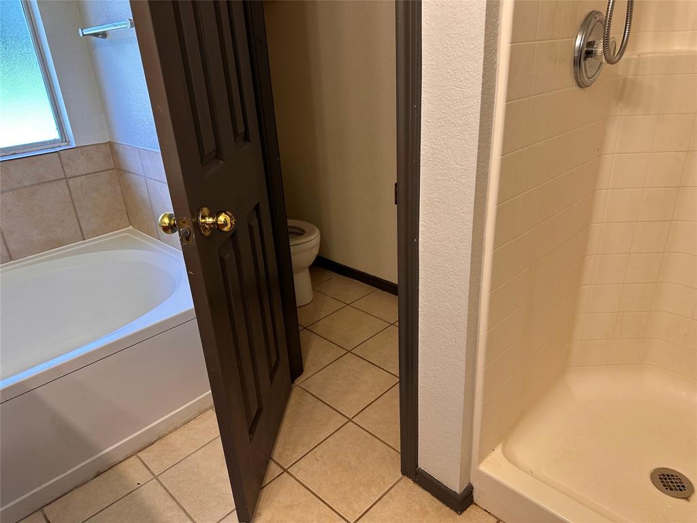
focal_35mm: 24
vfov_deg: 56.8
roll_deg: +3.0
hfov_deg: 71.6
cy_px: 262
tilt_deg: -24.4
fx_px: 483
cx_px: 348
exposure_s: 1/120
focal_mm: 6.86
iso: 125
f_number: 1.78
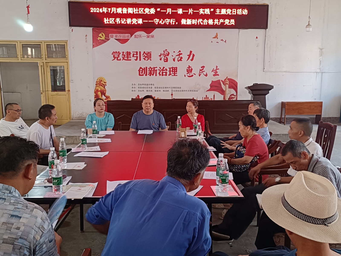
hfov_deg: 56.8
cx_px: 170
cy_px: 128
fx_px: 315
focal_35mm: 32
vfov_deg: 44.2
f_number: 1.9
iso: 836
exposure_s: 1/33.3
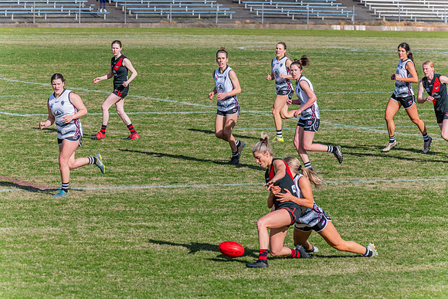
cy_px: 150
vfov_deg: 5.7
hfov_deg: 8.6
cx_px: 224
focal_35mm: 240
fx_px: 2987
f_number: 9
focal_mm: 240
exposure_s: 1/1600
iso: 800
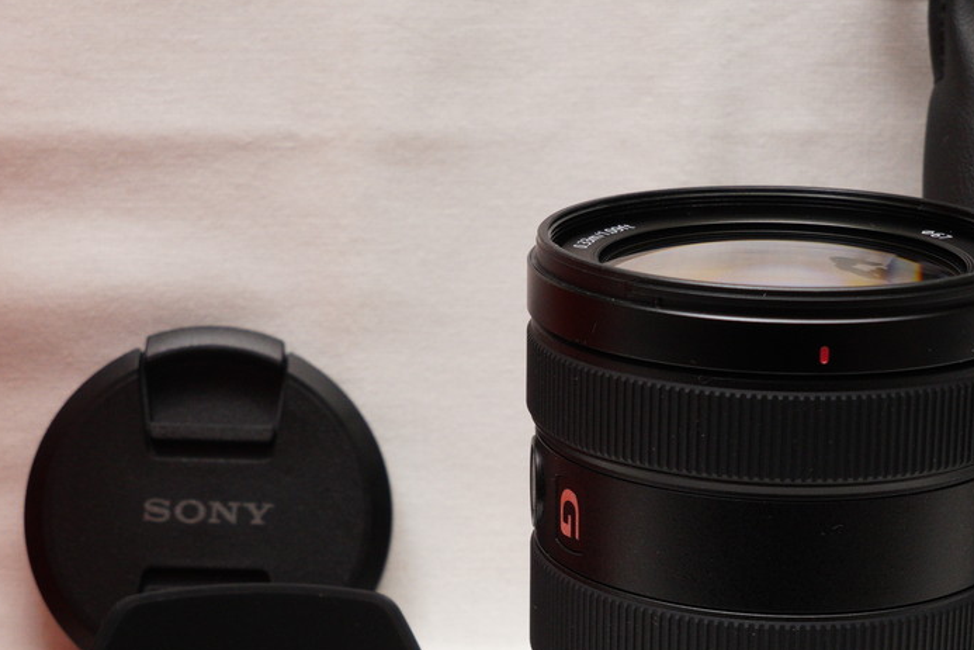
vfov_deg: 15.1
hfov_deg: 22.6
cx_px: 544
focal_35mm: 90
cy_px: 475
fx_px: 2435
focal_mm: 26
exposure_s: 1/60
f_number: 8
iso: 800
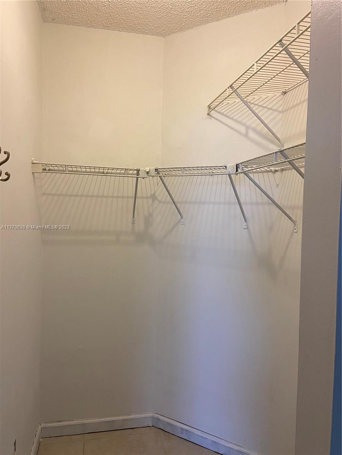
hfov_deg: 53.1
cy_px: 228
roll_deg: -0.6
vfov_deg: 67.3
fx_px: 343
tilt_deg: -1.2
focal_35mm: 26
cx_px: 171
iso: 80
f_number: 1.8
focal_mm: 4.25
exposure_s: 1/60
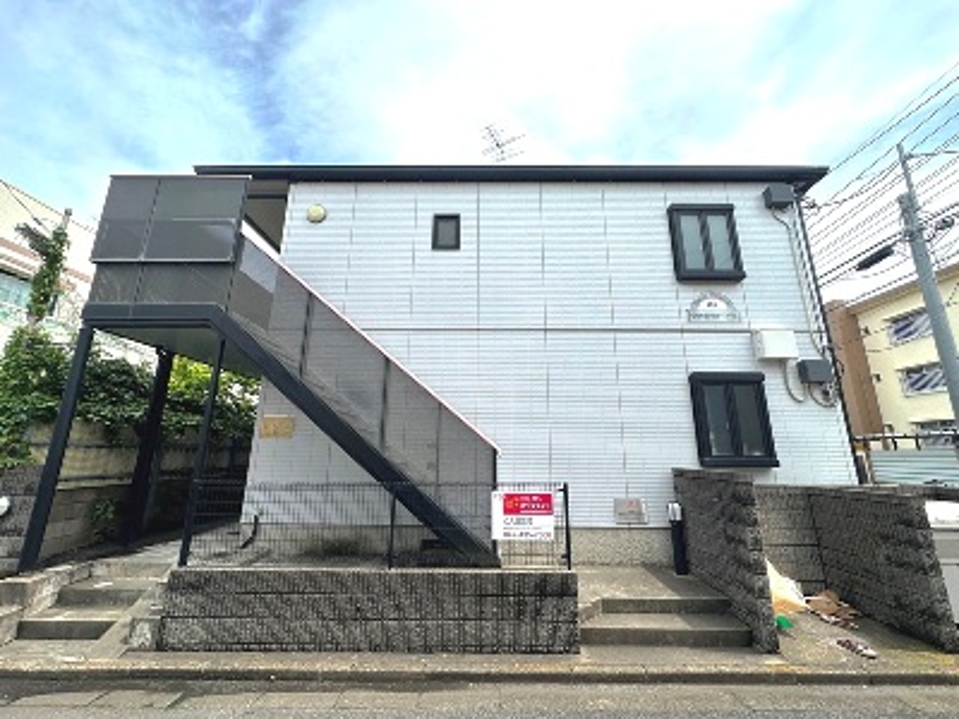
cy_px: 360
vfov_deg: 85.7
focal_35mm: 14
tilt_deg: +13.9
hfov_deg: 102.1
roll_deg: -0.3
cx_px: 480
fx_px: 388
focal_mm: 2.22
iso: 50
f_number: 2.2
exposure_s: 1/1531
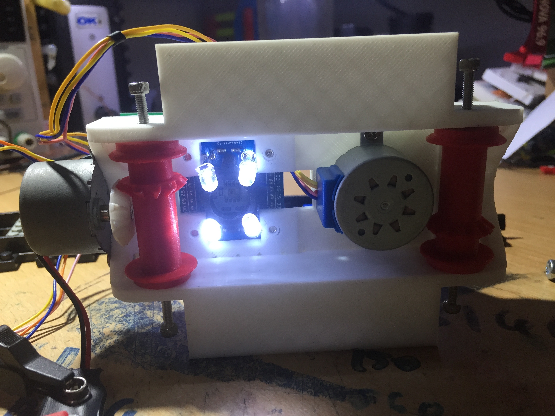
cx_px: 278
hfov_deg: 61.7
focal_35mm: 29
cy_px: 208
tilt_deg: -17.1
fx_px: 465
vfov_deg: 48.2
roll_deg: +2.2
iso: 50
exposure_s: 1/33
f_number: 2.2
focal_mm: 4.15
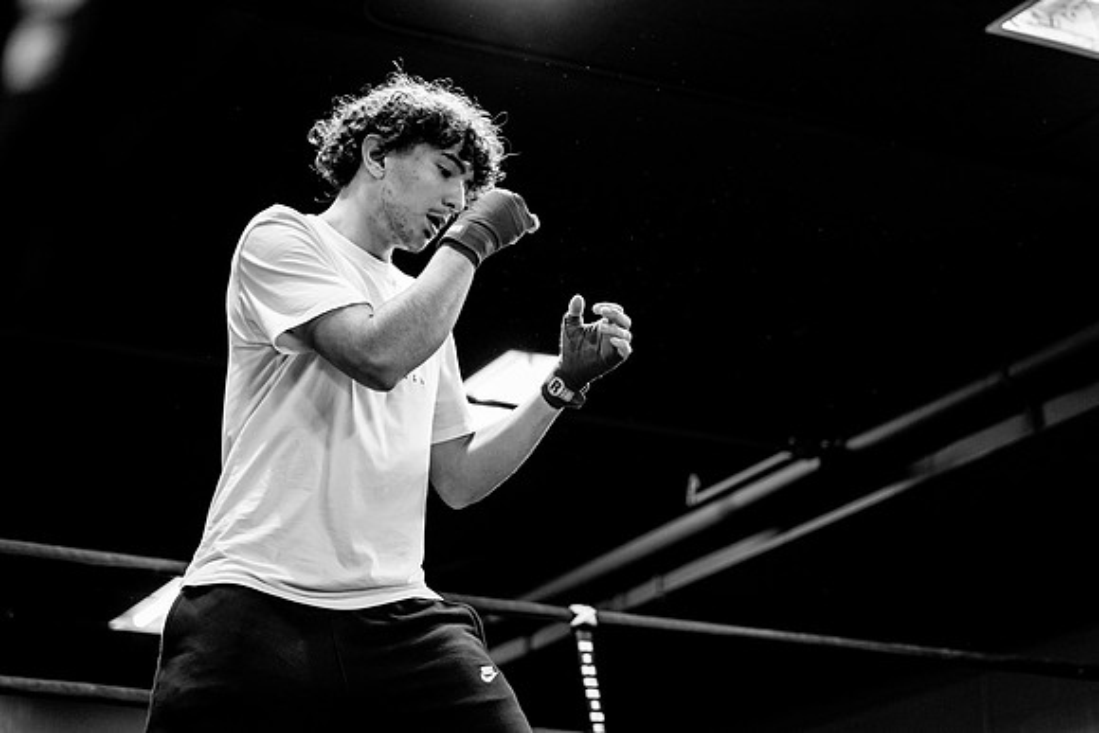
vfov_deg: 18.2
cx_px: 550
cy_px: 366
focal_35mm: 75
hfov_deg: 27.0
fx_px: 2290
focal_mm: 50
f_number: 1.8
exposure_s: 1/500
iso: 2500
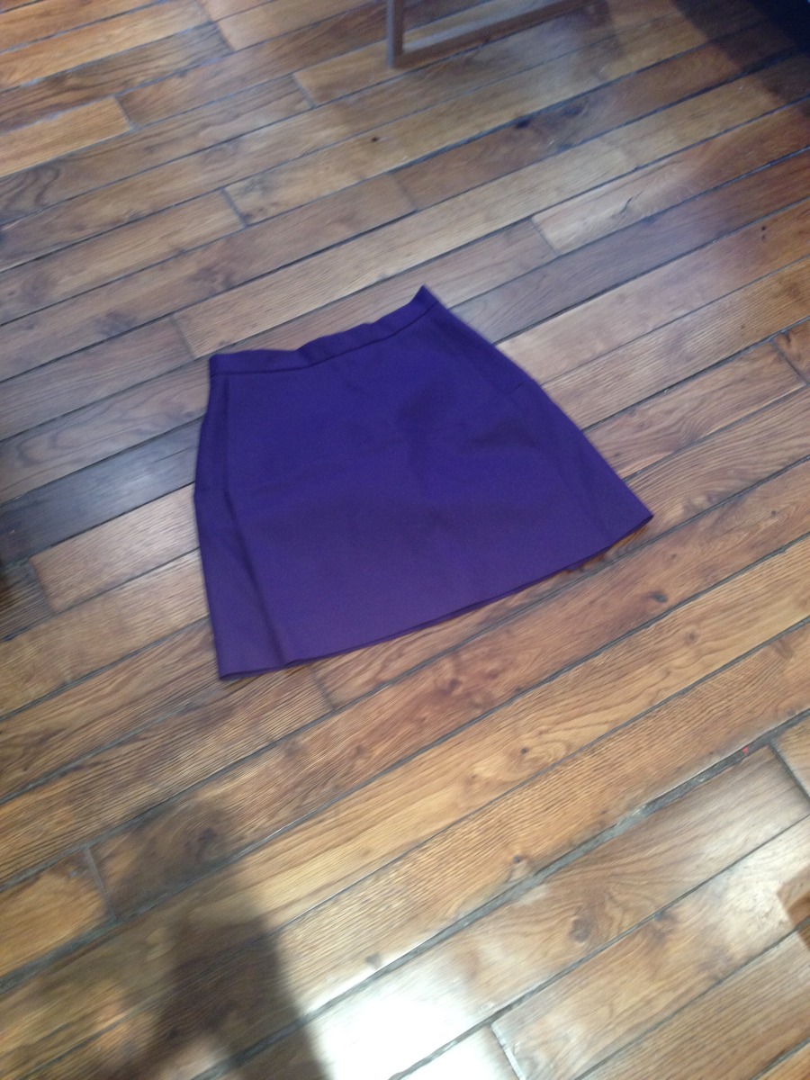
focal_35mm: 35
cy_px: 540
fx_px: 1092
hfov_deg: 40.7
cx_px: 405
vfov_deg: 52.6
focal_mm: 4.28
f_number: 2.4
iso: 160
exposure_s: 1/20
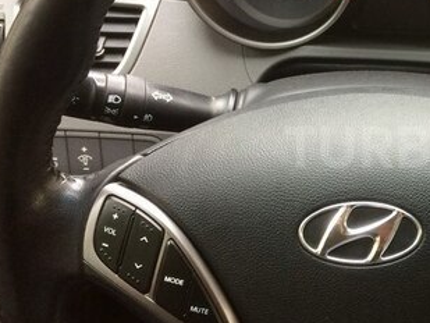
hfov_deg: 29.2
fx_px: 770
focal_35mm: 62
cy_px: 147
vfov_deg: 23.7
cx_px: 427
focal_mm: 4.15
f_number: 2.2
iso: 50
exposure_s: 1/33
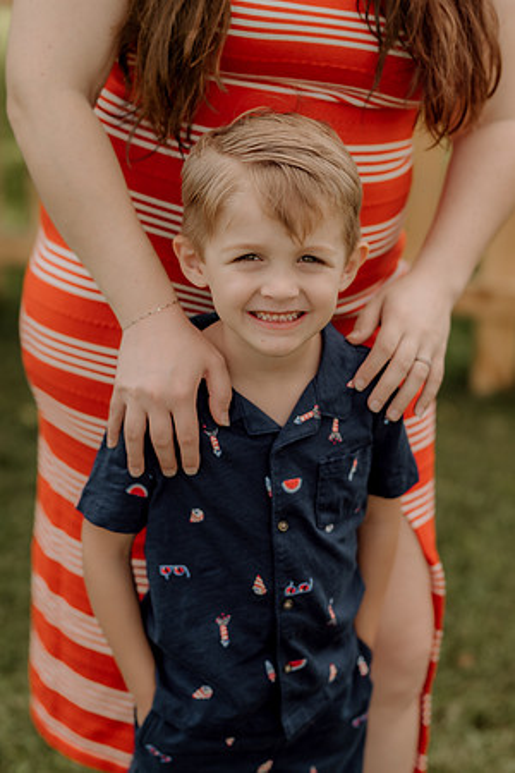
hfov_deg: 16.1
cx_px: 258
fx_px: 1824
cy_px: 386
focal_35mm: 85
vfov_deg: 23.9
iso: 80
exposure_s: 1/320
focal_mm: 85
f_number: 2.5
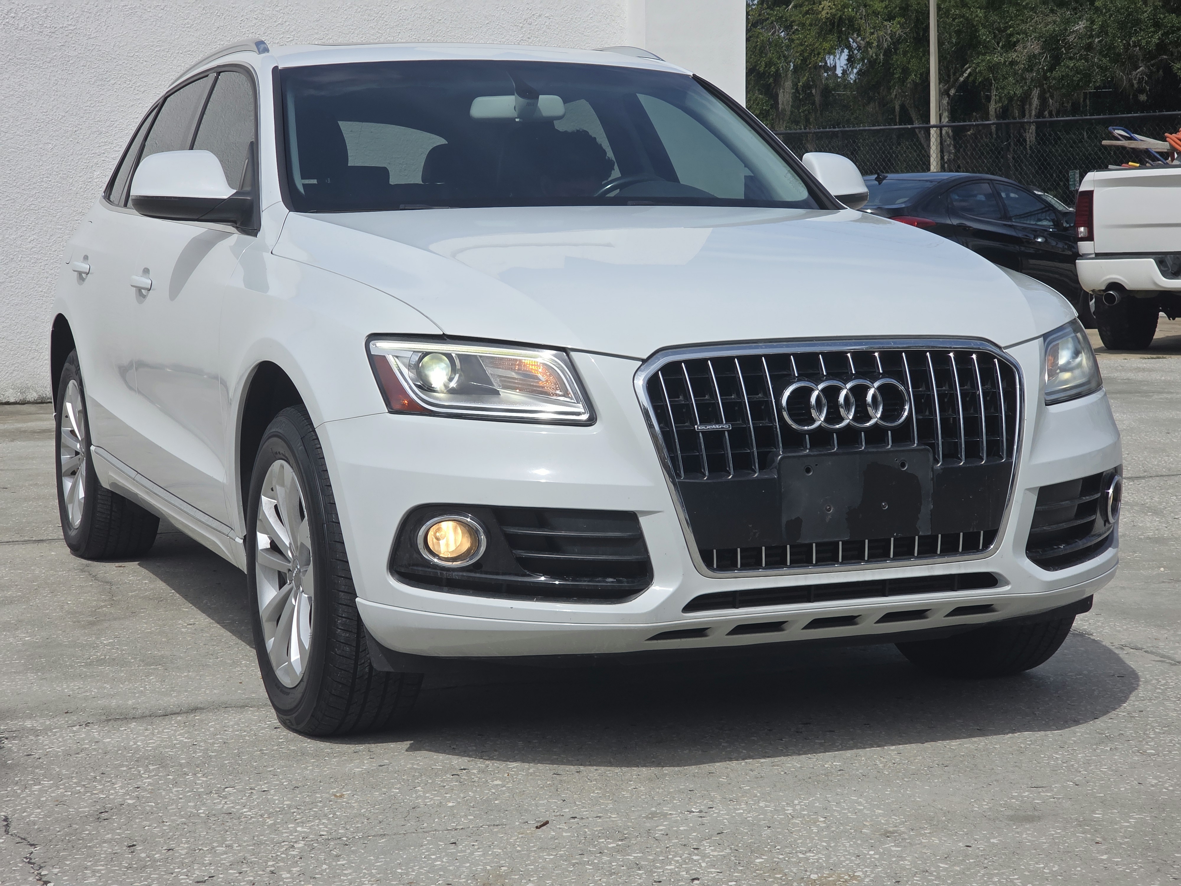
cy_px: 443
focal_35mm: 69
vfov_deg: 21.3
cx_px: 590
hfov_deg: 28.2
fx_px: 2354
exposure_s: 1/4037
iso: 50
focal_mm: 7.9
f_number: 2.4
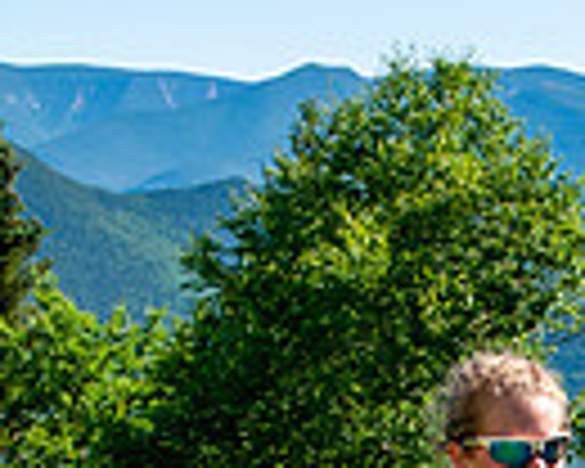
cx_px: 664
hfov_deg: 11.5
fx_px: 2857
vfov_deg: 9.0
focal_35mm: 165
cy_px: 828
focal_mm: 34
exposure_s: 1/400
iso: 200
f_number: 8
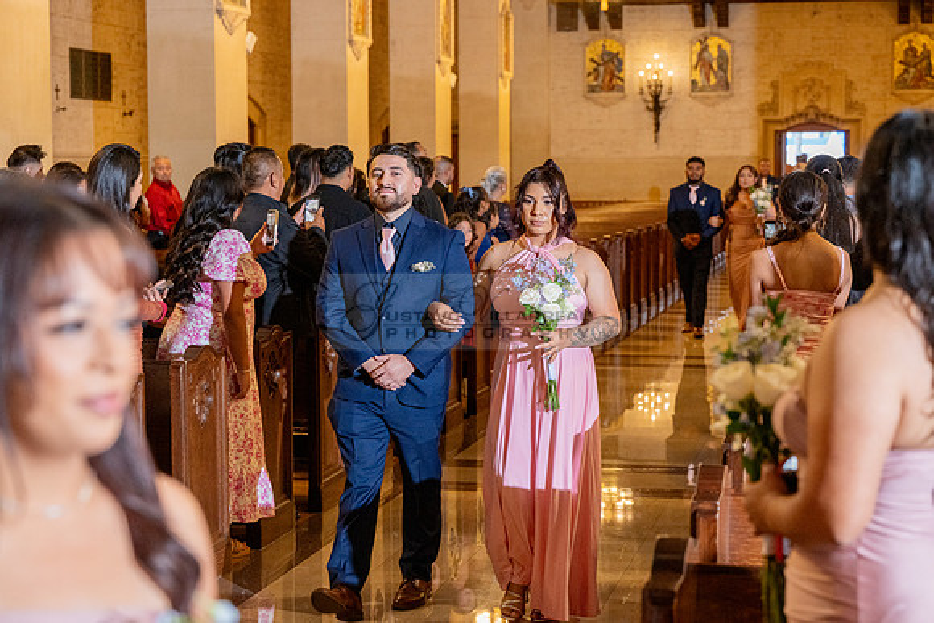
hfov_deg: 28.8
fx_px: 1816
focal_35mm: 70
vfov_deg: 19.5
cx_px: 467
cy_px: 312
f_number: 4.5
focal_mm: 70
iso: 2000
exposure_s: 1/200
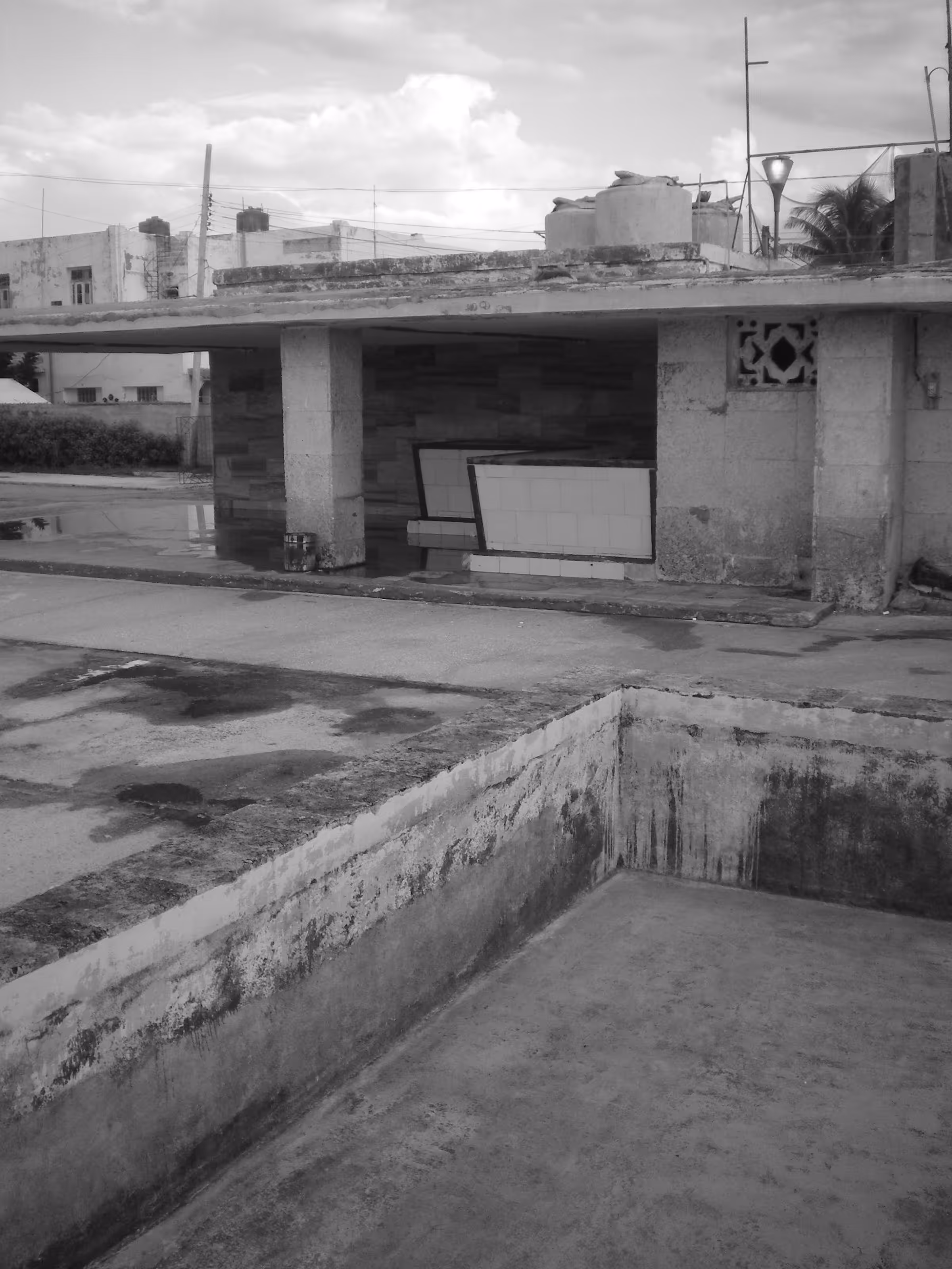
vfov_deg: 49.0
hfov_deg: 37.7
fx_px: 1393
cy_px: 634
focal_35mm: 38
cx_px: 476
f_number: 3.1
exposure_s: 1/250
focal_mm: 6.3
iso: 64
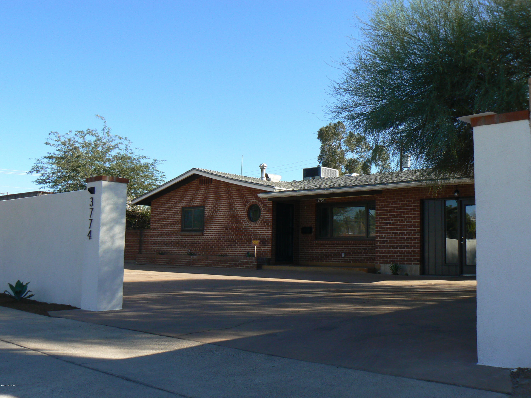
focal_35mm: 36
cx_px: 266
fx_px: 552
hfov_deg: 51.4
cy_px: 199
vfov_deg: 39.7
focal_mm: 6
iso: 80
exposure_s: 1/320
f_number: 5.6
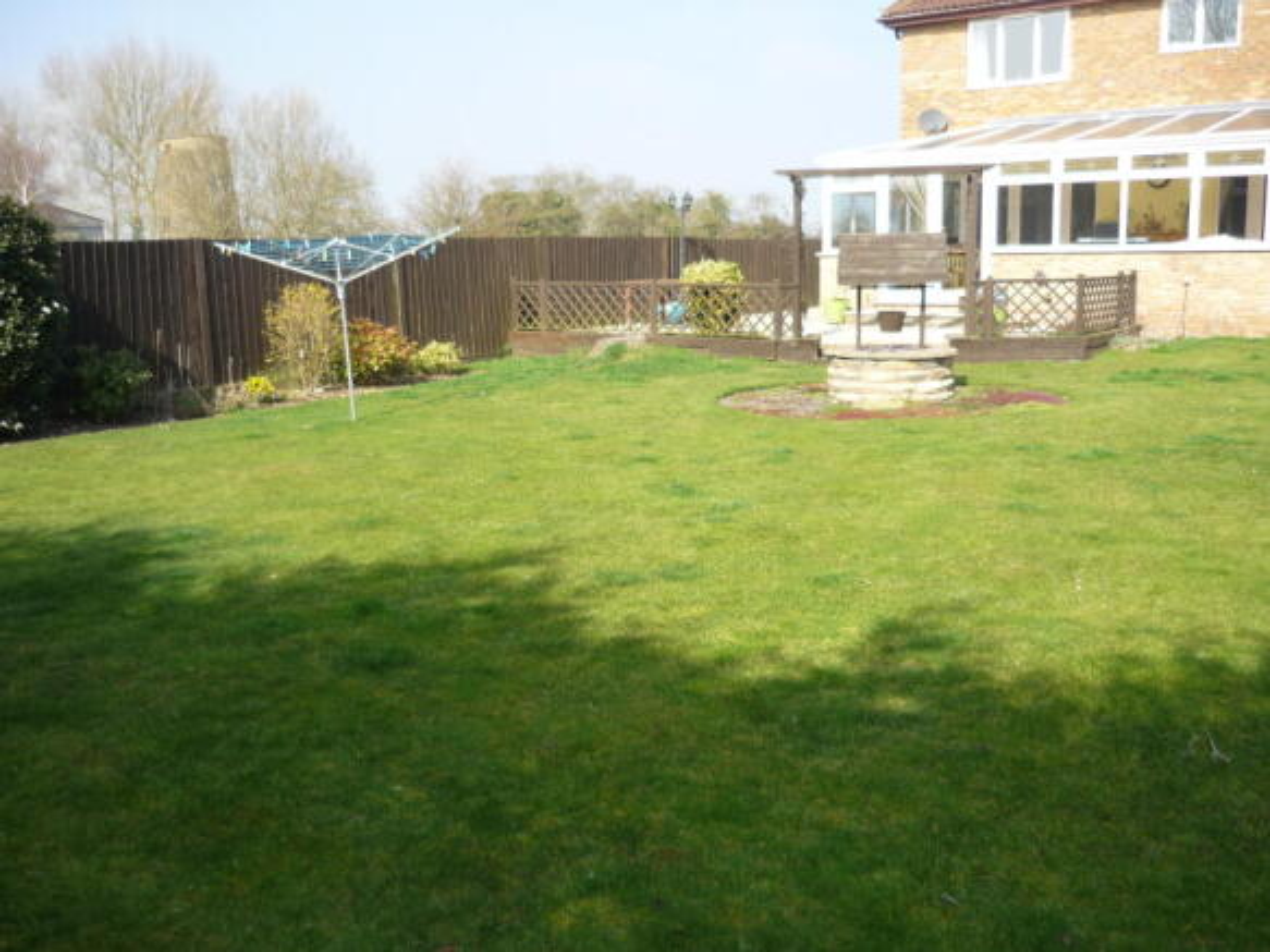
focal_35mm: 33
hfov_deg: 55.4
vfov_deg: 42.9
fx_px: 1210
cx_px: 635
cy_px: 476
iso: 100
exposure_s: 1/500
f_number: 2.8
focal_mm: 5.5
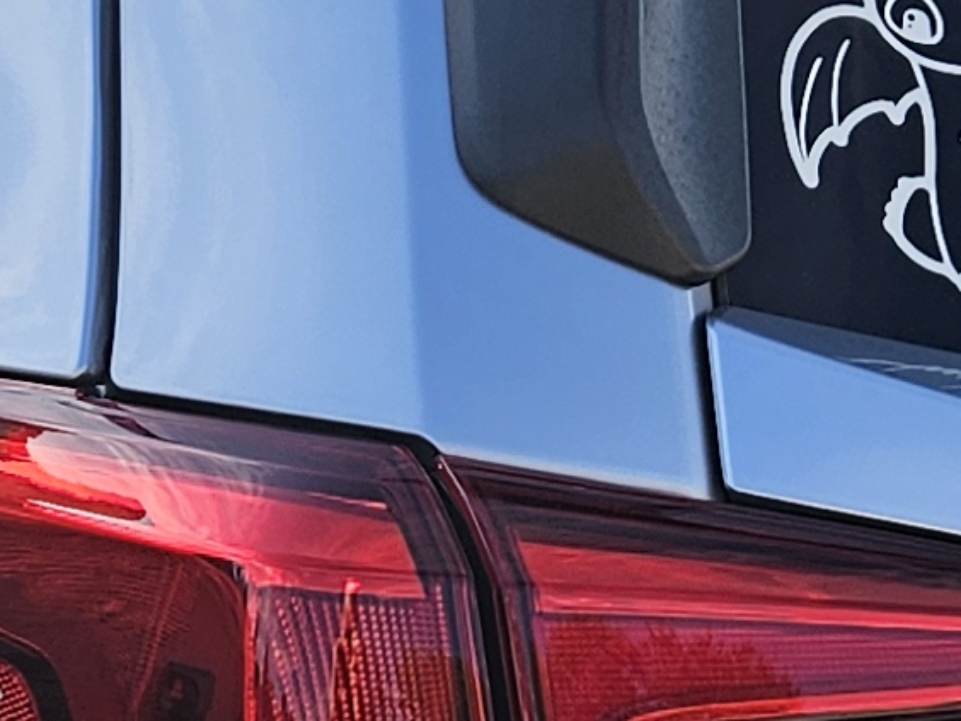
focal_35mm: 163
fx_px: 4525
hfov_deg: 12.1
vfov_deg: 9.0
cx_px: 296
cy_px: 806
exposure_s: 1/542
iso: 25
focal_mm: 5.4
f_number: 1.8
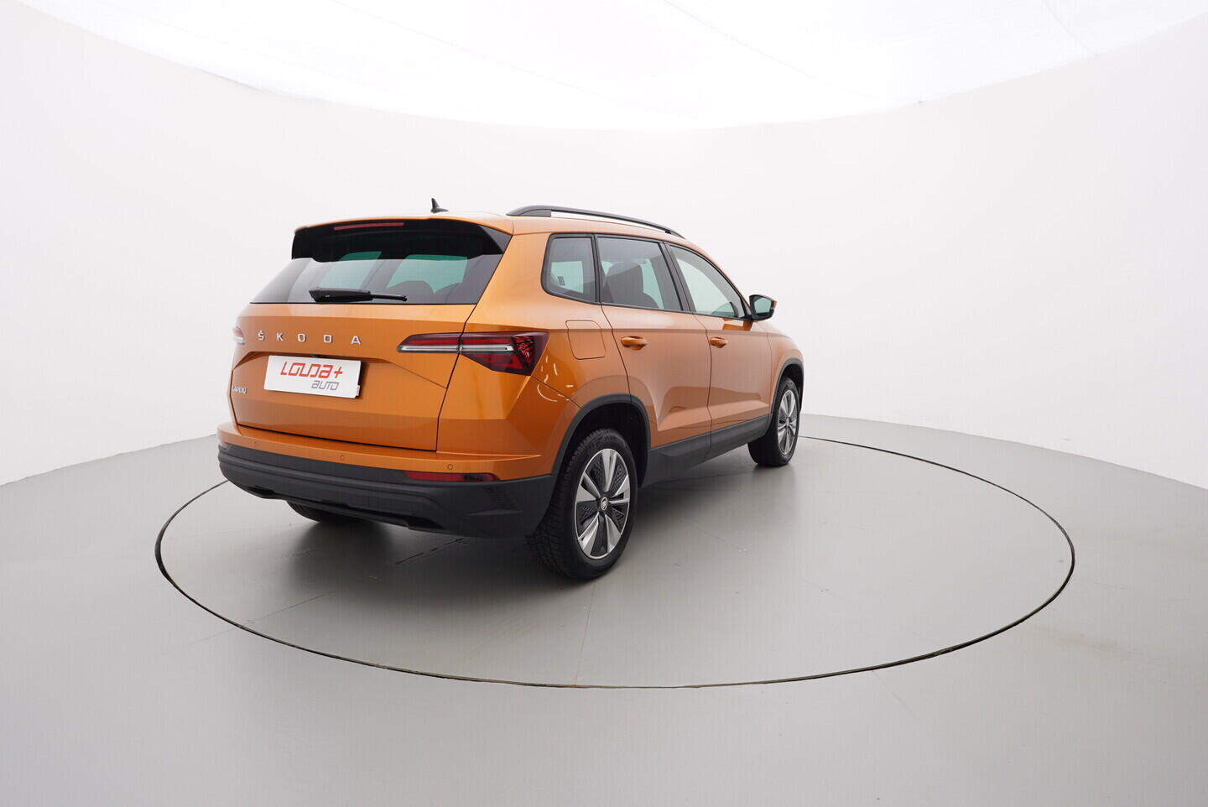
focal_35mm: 22
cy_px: 404
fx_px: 755
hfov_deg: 77.3
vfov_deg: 56.2
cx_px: 604
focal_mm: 15
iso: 200
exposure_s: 1/80
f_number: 5
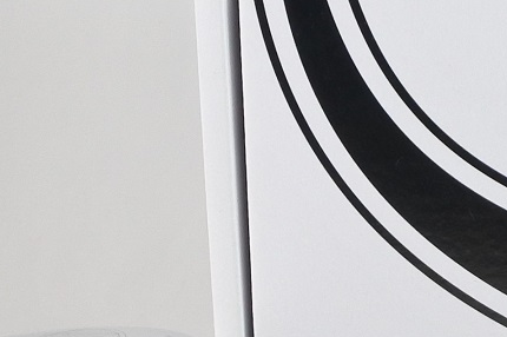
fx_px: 1759
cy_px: 507
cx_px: 591
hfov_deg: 15.8
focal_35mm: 125
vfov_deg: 10.6
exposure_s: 1/125
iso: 450
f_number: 3.8
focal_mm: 12.3
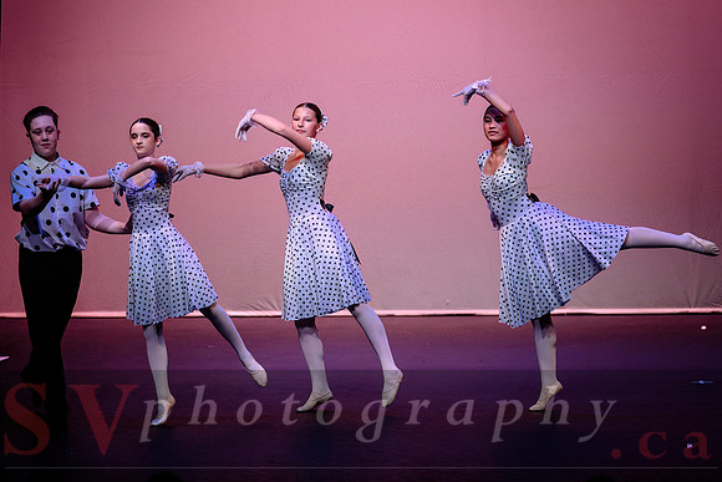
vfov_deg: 9.3
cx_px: 331
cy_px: 241
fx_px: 2974
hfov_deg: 13.8
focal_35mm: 148
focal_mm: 135
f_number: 2.8
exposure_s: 1/800
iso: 1600
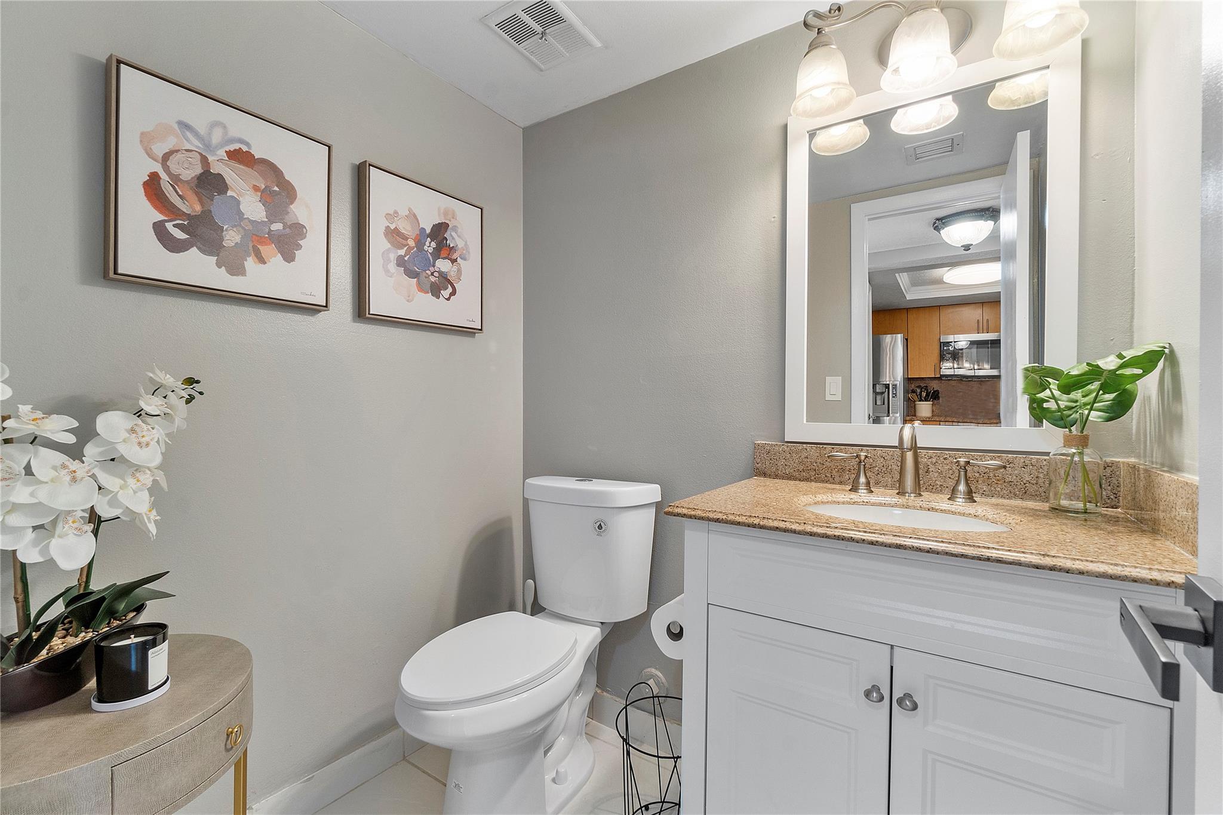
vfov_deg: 77.3
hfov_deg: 100.4
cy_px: 408
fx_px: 510
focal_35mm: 15
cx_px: 612
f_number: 11
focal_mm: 10
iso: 160
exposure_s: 1/6
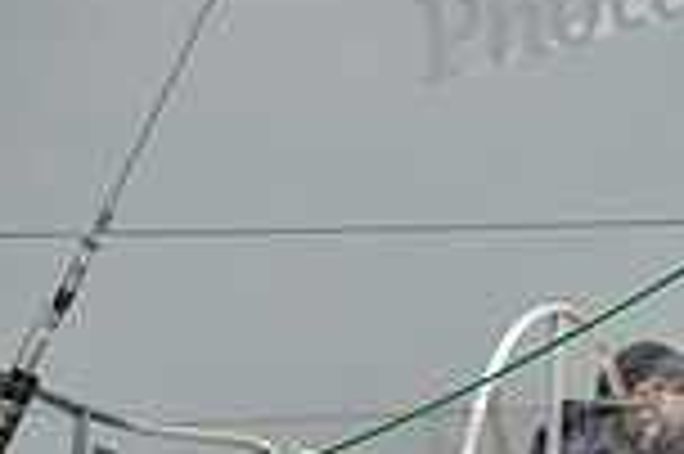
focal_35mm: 1146
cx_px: 1287
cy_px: 551
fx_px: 21750
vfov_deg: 1.2
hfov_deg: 1.8
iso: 280
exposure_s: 1/1250
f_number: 8
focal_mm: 300
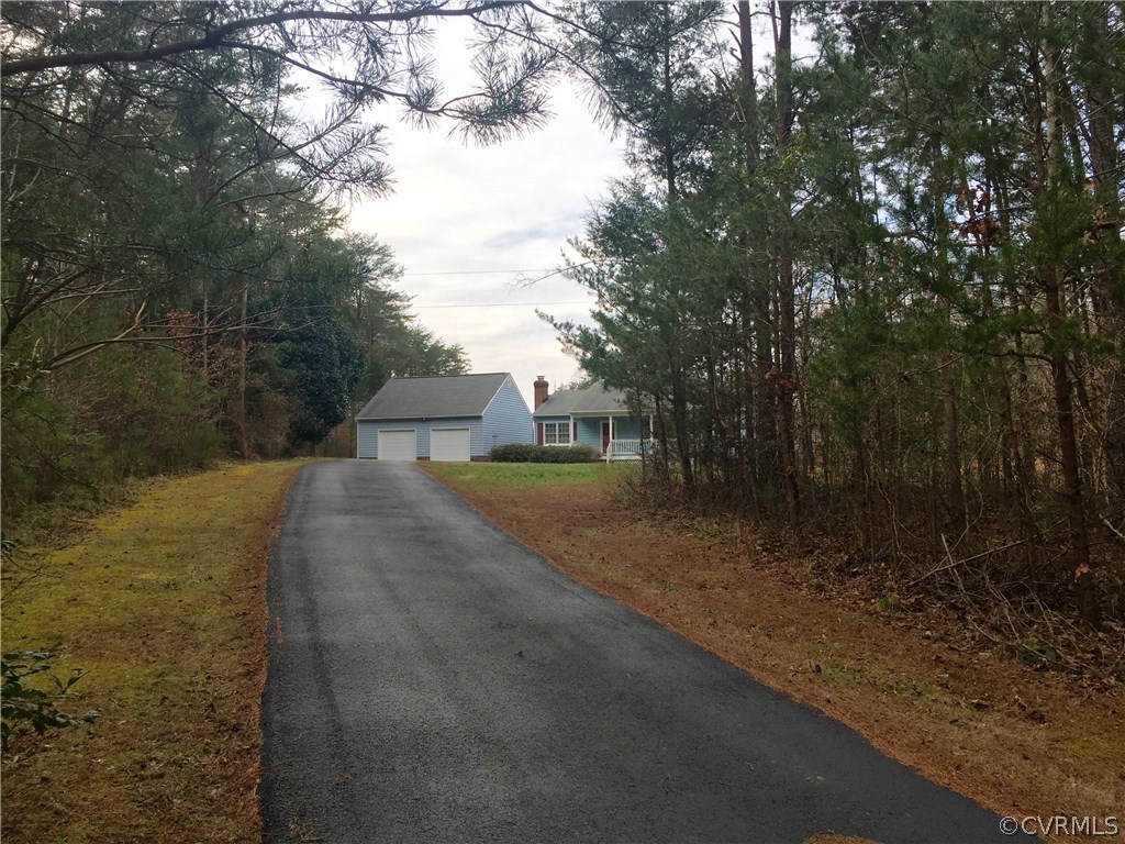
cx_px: 562
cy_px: 422
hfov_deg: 61.7
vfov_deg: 48.2
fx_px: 942
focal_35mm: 29
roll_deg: -0.1
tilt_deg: +4.4
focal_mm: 4.15
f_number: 2.2
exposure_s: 1/1068
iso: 32
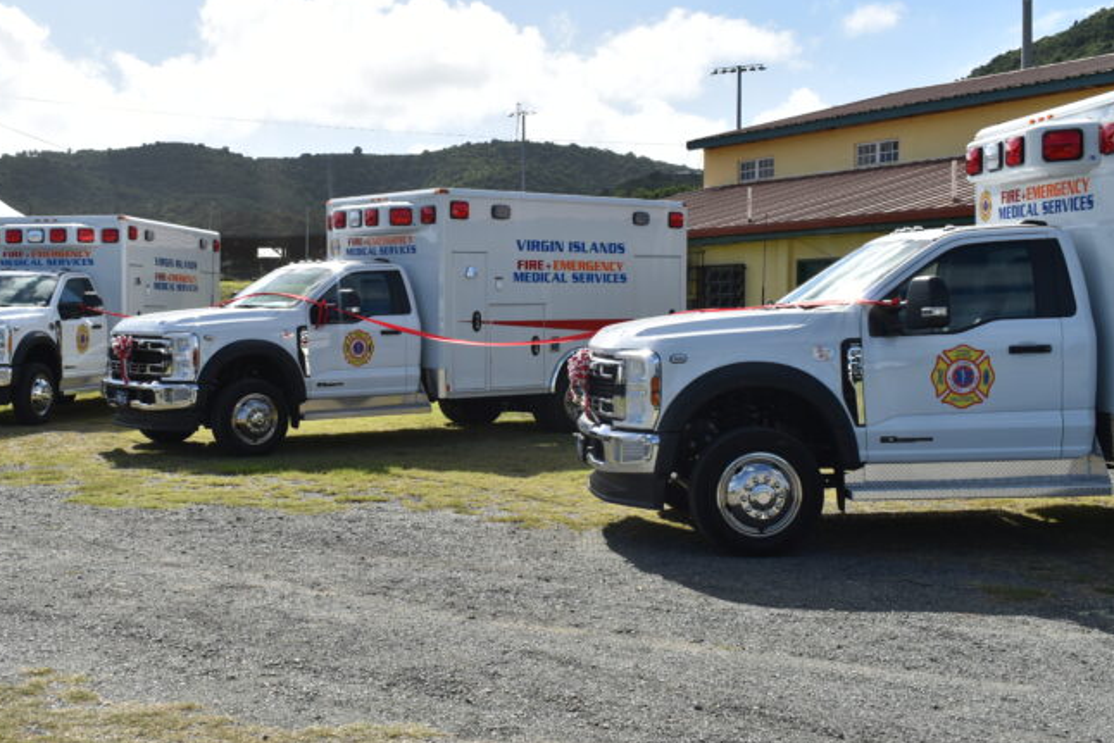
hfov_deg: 43.8
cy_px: 350
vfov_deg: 30.1
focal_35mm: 45
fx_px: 1380
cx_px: 471
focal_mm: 25
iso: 100
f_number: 9
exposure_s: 1/320
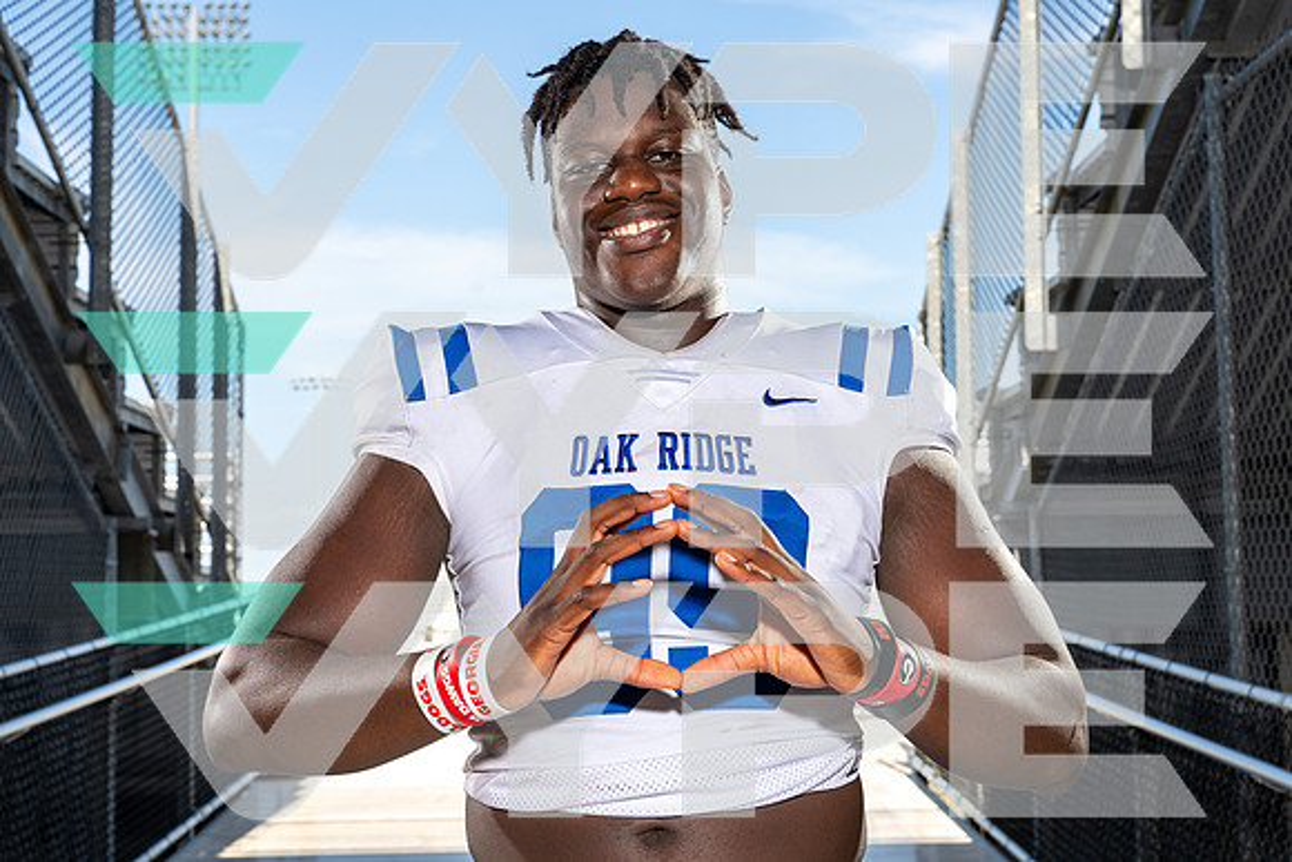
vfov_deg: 25.1
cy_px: 431
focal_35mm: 54
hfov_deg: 36.9
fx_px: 1938
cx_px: 646
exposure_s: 1/250
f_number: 8
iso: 160
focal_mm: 54
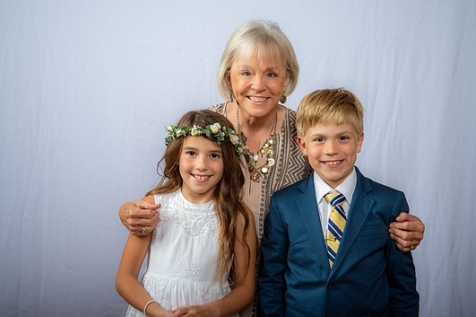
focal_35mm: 71
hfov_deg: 28.5
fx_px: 938
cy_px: 153
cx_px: 238
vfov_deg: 19.2
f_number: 5.6
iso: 250
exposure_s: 1/200
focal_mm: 65
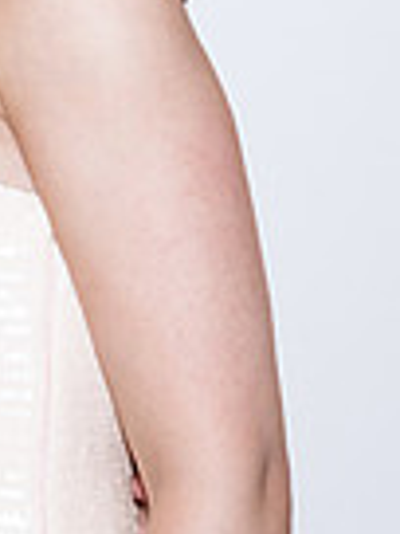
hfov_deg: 5.3
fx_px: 4237
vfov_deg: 7.2
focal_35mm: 275
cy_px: -80
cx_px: -525
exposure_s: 1/80
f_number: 5.6
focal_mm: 67
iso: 1000
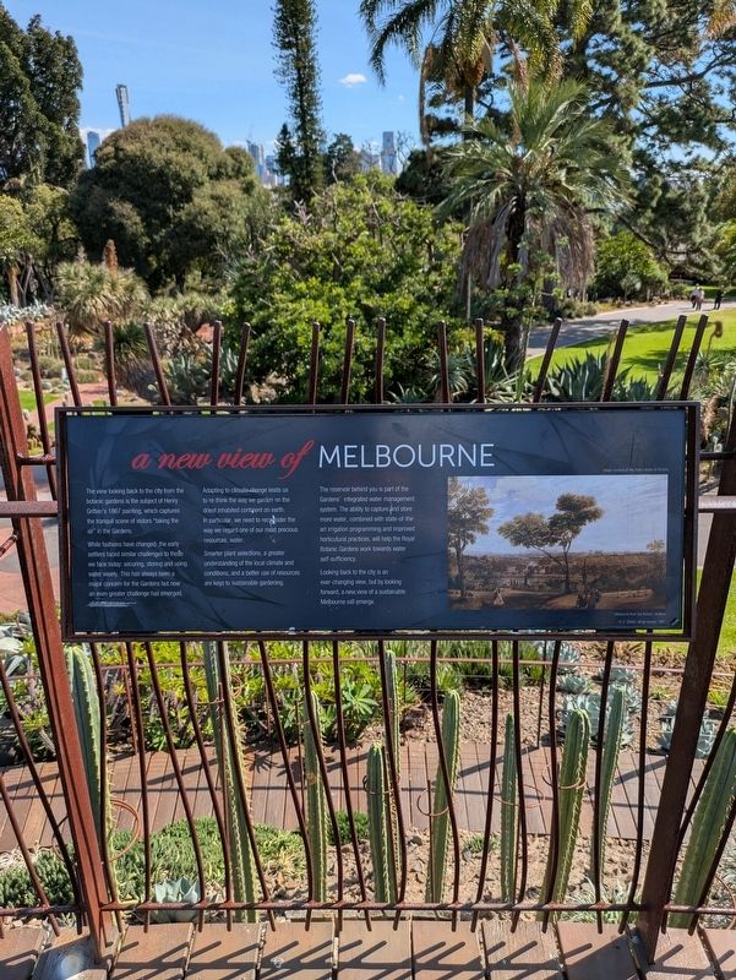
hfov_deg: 54.9
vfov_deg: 69.4
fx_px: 708
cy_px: 490
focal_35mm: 25
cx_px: 368
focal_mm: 5.43
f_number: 1.89
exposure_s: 1/1546
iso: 52
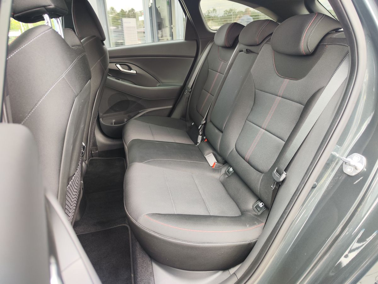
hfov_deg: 73.9
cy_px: 142
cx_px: 189
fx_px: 251
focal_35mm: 23
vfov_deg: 58.9
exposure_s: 1/100
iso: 221
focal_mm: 7.01
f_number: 1.69
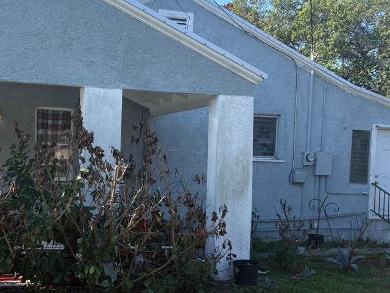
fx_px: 586
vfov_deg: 27.7
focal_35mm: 52
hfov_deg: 35.9
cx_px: 91
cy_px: 214
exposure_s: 1/1550
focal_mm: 5.96
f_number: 1.6
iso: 50
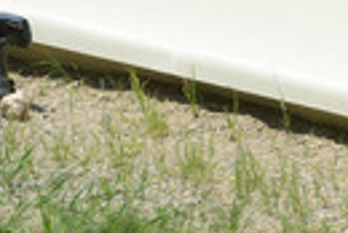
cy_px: 114
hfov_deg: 3.4
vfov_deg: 2.3
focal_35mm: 598
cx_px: 530
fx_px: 5787
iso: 360
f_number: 6.3
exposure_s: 1/1250
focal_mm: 195
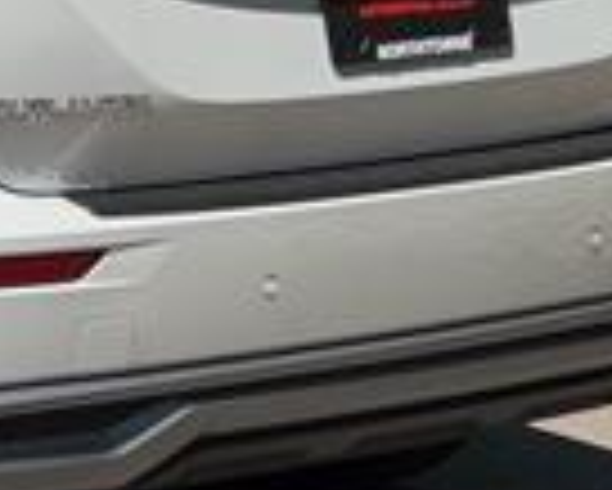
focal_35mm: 220
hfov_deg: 8.5
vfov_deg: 7.0
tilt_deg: -8.0
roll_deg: +1.1
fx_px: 3988
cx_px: -378
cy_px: -13
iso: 80
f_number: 1.78
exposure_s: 1/6536
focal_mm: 6.76
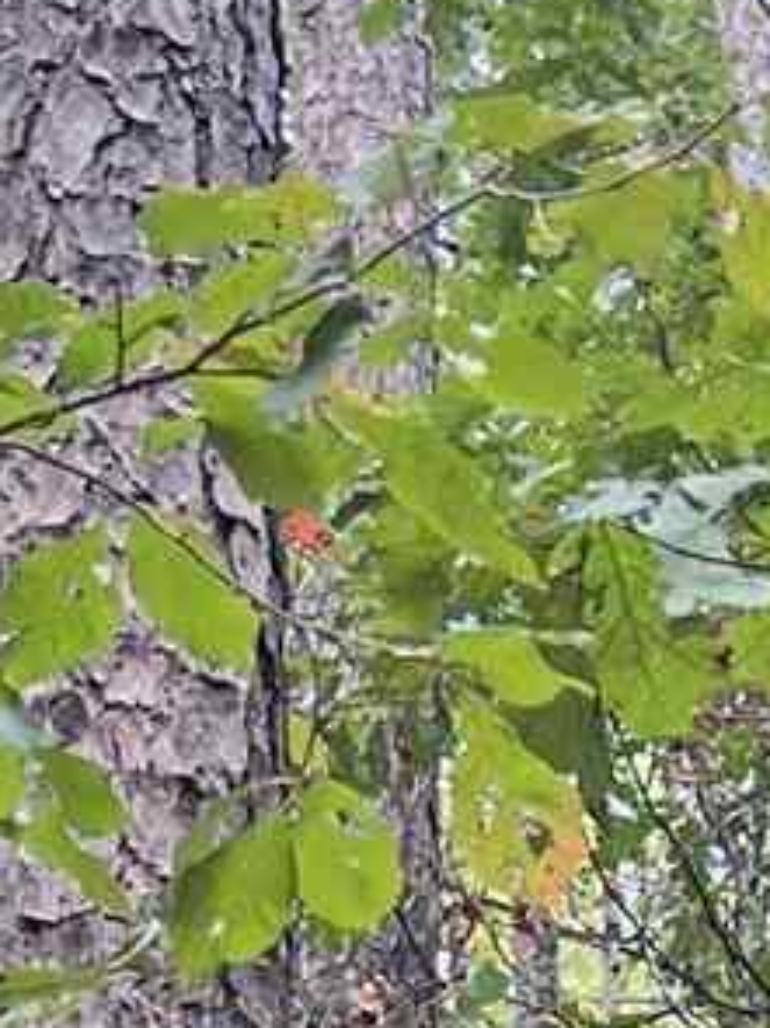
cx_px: 1418
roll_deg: +3.9
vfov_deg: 8.6
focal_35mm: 203
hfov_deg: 7.1
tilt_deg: +16.5
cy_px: 2680
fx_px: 6025
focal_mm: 5.7
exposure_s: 1/155
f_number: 1.5
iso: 64
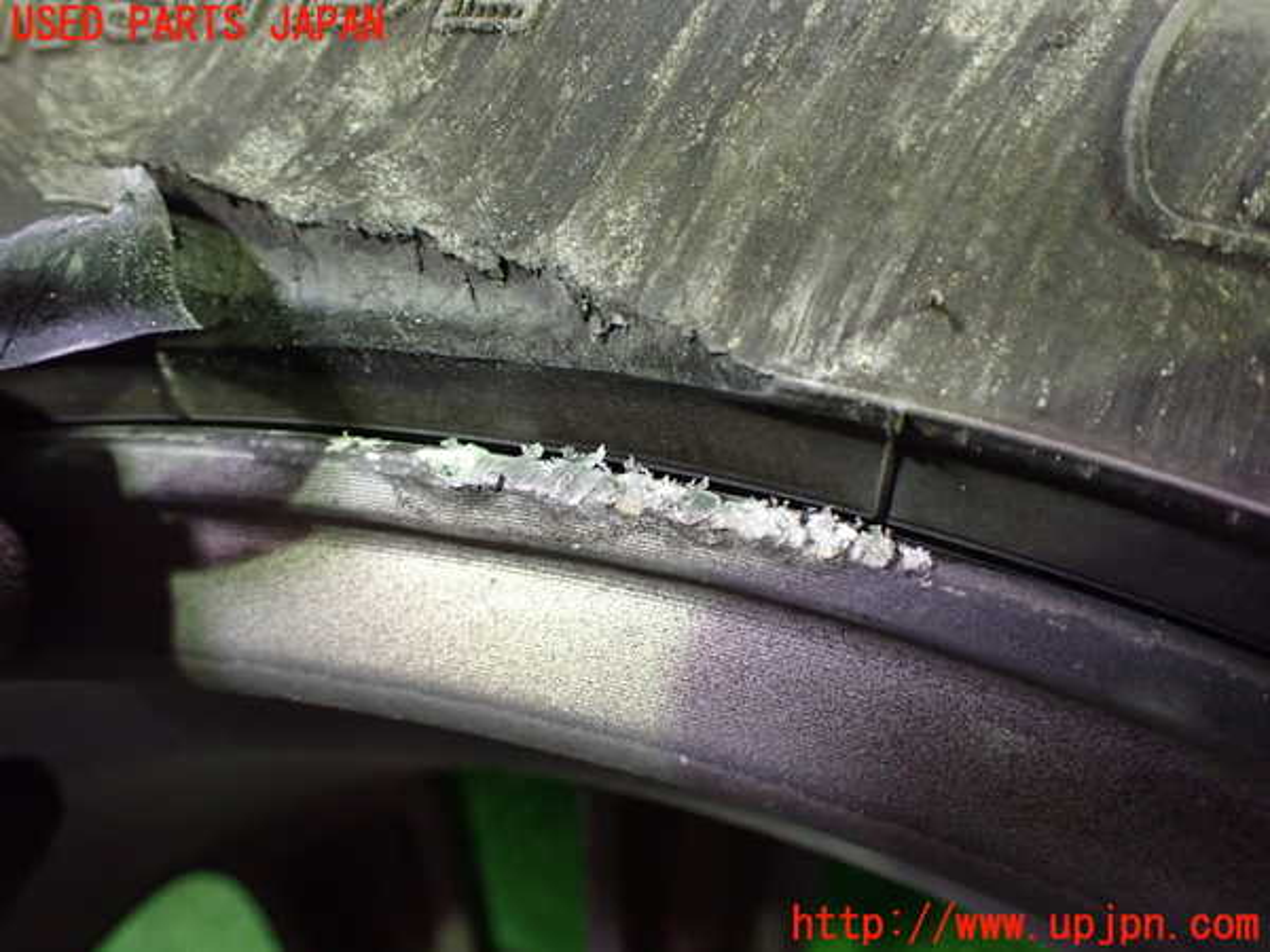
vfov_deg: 46.8
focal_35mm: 30
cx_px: 635
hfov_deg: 60.0
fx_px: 1101
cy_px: 476
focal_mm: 5.4
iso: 800
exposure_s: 1/30
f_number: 2.3
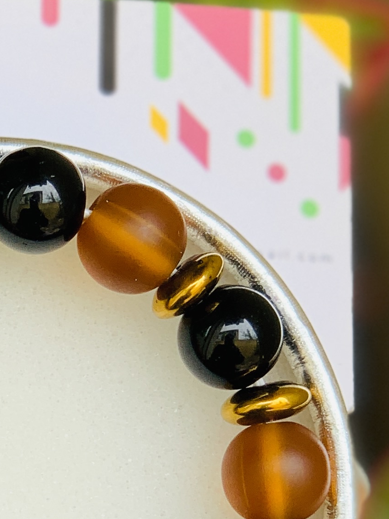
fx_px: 2787
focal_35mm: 186
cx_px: -20
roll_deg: -2.6
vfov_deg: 10.6
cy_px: 451
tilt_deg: -34.4
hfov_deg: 7.9
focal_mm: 6
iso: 16
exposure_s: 1/186
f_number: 2.4
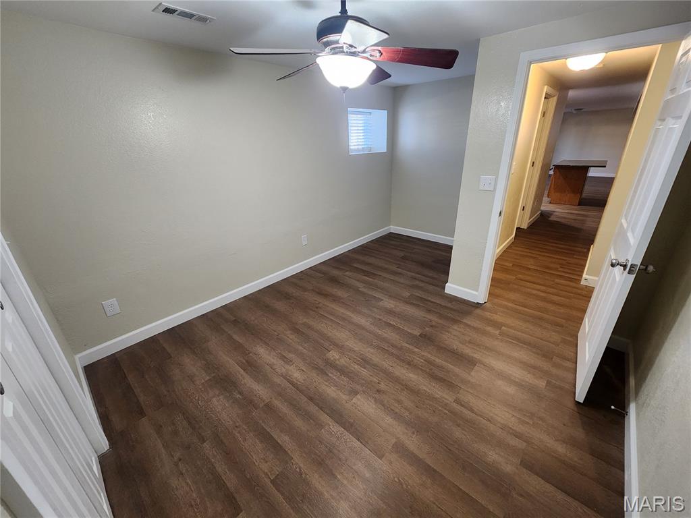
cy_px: 259
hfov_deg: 106.2
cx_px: 346
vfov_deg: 89.9
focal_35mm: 13
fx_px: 260
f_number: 2.2
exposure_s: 1/30
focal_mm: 2.2
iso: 320
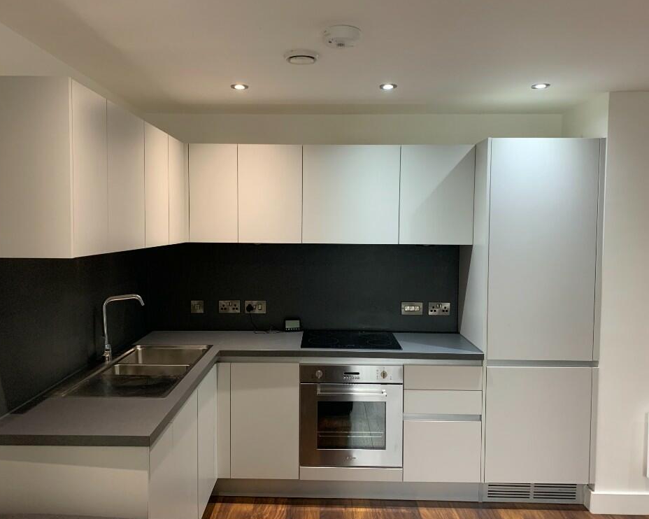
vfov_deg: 51.5
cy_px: 255
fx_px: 538
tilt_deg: -3.3
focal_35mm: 28
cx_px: 314
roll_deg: -0.1
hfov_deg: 62.2
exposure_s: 1/60
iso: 250
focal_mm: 4.25
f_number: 1.8
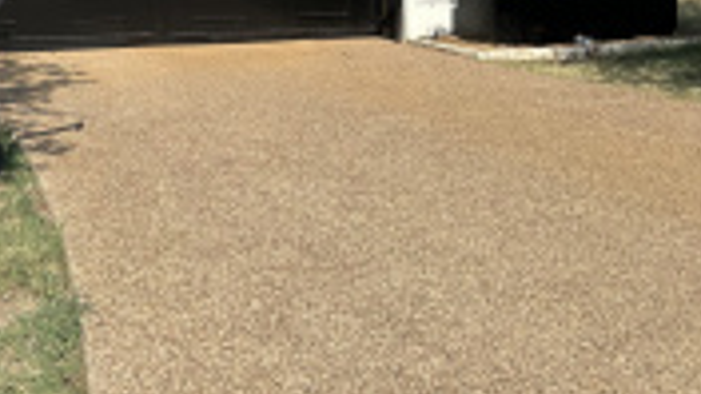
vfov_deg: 21.6
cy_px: -66
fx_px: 967
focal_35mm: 52
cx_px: 12
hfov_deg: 36.2
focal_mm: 6.86
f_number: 1.78
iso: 80
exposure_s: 1/4762
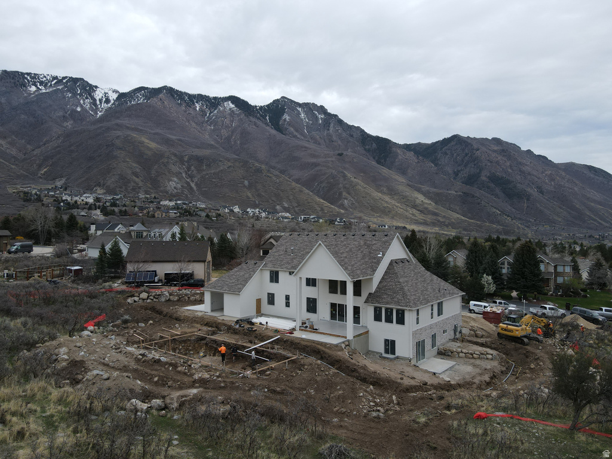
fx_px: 424
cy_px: 230
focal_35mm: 24
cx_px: 306
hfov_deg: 71.6
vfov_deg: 56.8
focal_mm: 4.5
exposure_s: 1/500
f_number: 2.8
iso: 100
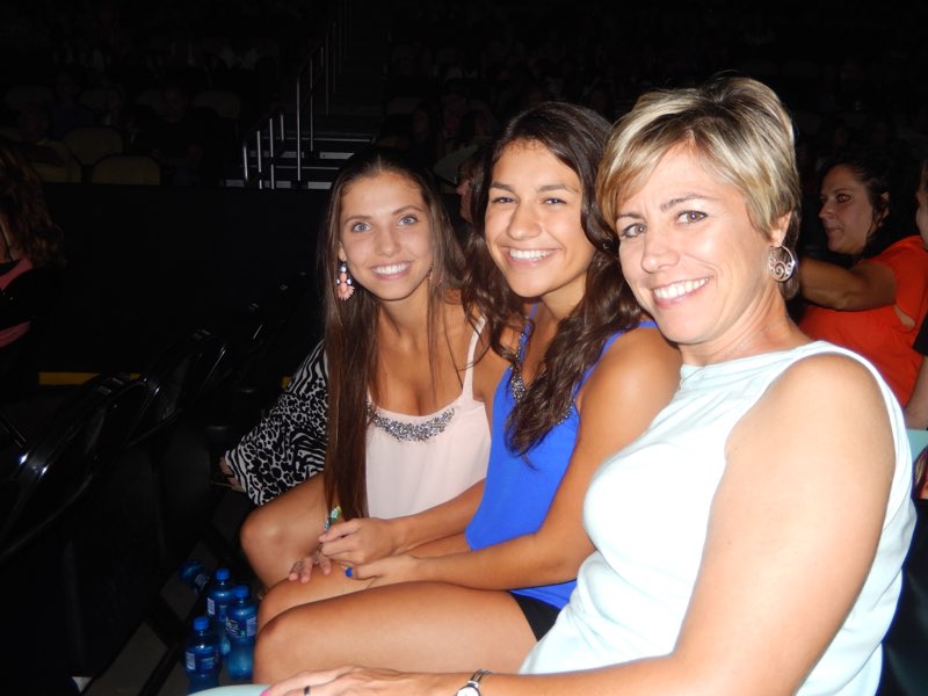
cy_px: 348
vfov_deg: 44.2
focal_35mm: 32
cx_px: 464
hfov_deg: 56.8
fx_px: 858
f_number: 3.8
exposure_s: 1/30
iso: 200
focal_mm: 5.7
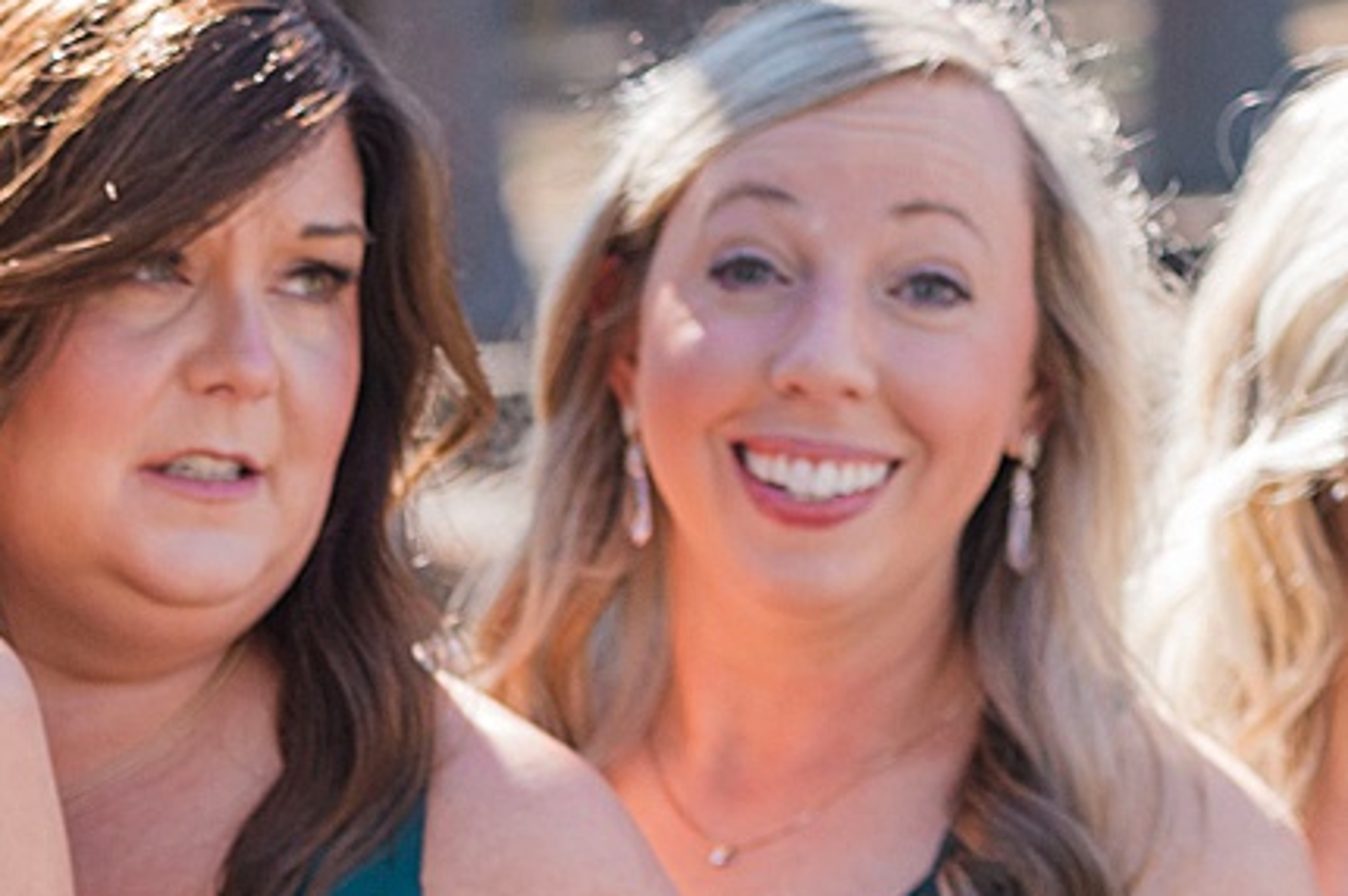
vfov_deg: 6.1
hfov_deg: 8.9
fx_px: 8269
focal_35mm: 221
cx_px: -1216
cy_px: 1463
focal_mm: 50
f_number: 2.8
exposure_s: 1/1000
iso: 200
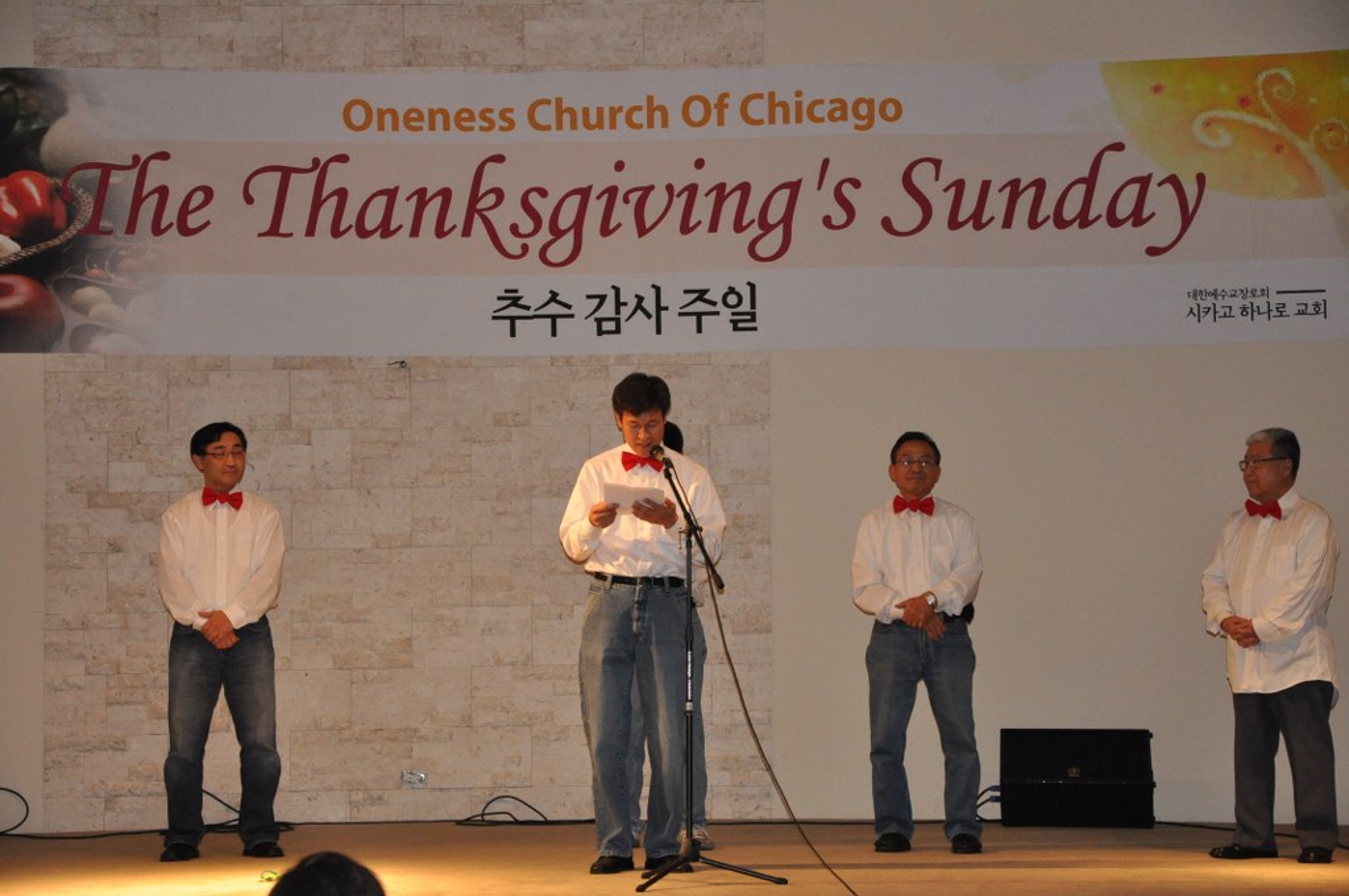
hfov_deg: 19.5
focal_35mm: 105
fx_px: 3930
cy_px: 448
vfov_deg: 13.0
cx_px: 674
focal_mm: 70
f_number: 5.3
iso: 1600
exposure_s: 1/60
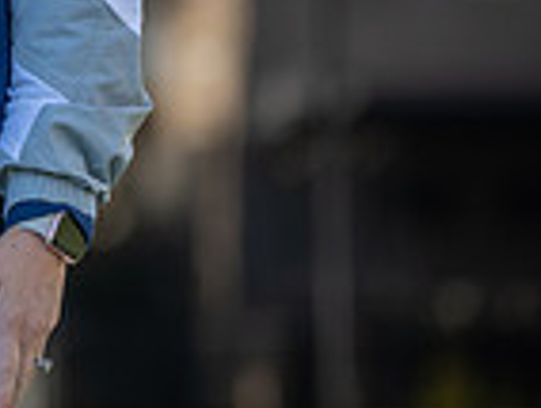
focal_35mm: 633
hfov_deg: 3.1
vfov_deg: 2.4
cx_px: -367
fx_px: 9910
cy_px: -187
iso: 100
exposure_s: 1/500
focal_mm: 137
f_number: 2.8
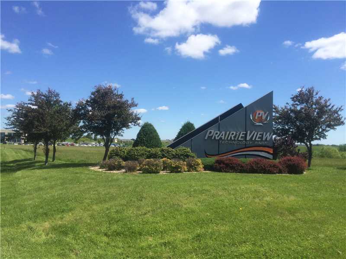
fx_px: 290
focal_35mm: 29
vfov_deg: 48.2
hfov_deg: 61.7
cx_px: 173
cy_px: 130
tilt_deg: +1.5
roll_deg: -0.9
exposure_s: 1/1866
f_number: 2.2
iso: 32
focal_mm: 4.15
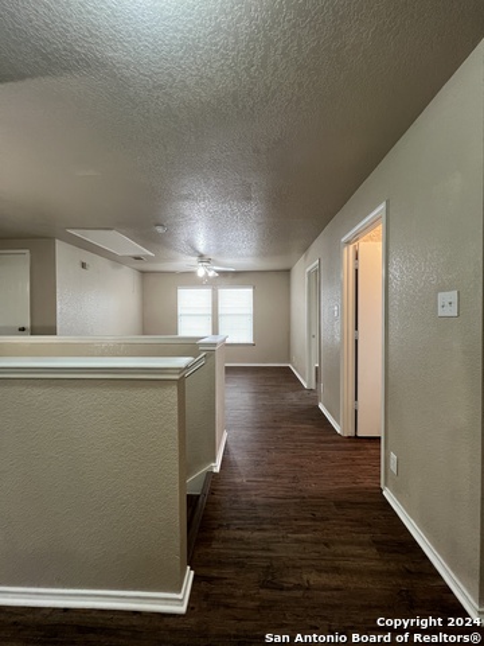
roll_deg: +0.1
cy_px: 323
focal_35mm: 13
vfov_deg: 106.2
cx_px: 242
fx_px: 242
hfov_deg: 89.9
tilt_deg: -0.6
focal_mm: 1.57
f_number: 1.8
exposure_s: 1/60
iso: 500
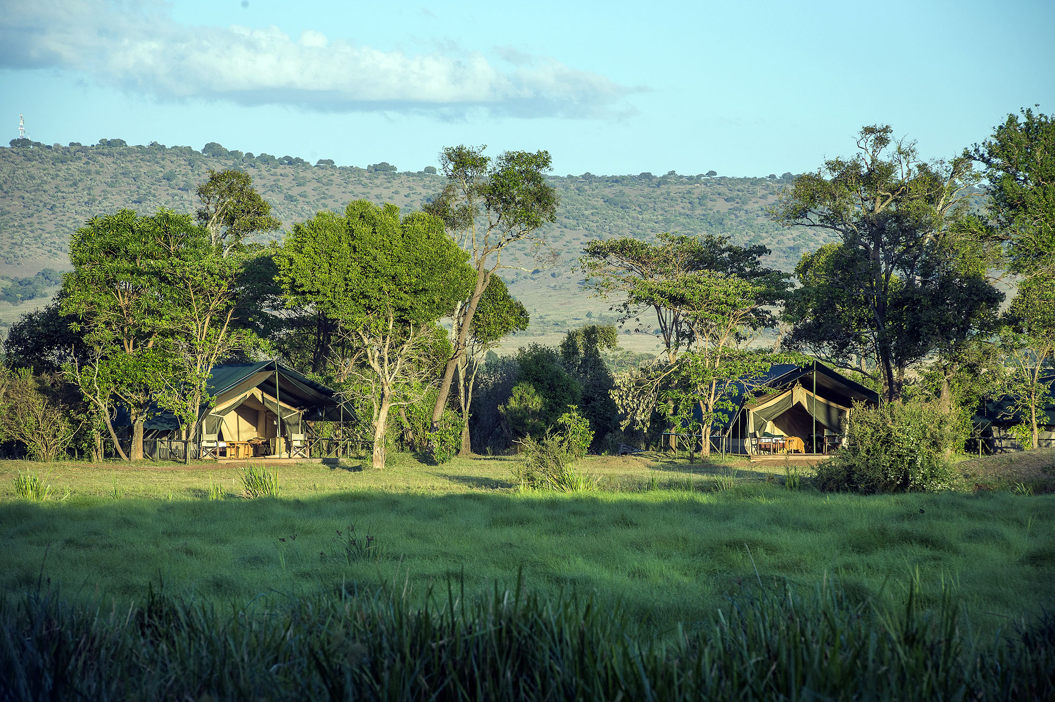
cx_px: 528
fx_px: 5857
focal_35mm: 200
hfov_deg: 10.3
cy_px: 351
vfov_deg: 6.9
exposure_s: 1/320
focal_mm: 200
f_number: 9
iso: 400
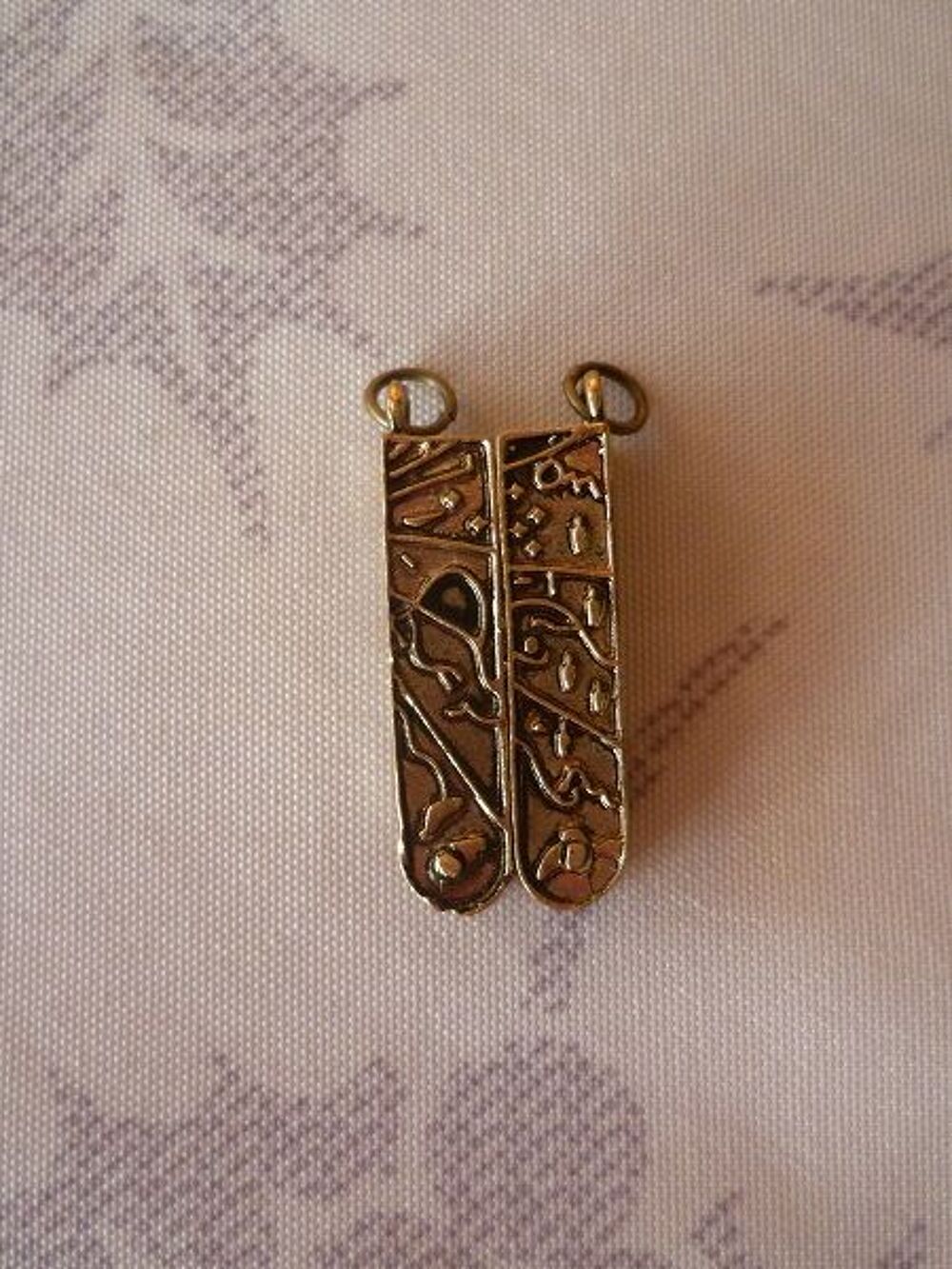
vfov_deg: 50.1
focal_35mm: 37
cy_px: 634
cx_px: 476
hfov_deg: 38.7
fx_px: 1357
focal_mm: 6.6
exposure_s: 1/125
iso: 400
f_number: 3.1
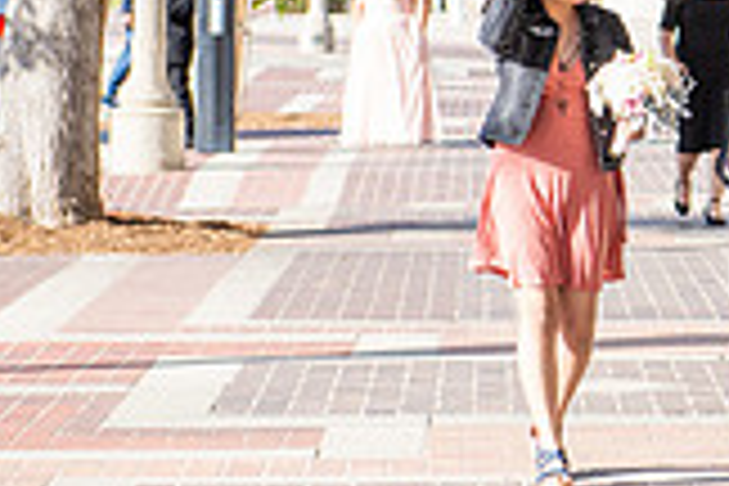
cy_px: 196
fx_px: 5062
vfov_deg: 5.5
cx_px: 1116
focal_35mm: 250
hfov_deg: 8.1
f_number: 5
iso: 100
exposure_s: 1/250
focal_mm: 70
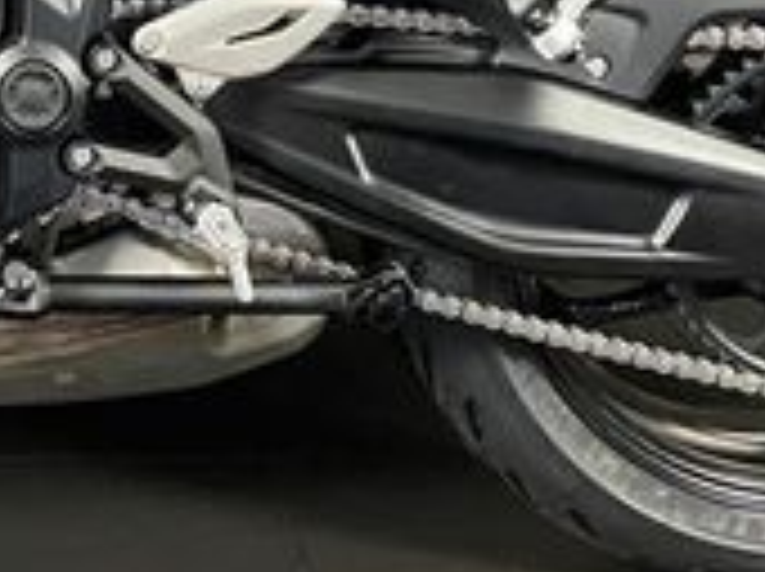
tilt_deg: -2.9
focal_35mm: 98
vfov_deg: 13.9
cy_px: -351
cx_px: -112
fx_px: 2163
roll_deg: +0.9
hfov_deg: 19.1
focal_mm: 4.2
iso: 400
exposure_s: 1/33
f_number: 1.6
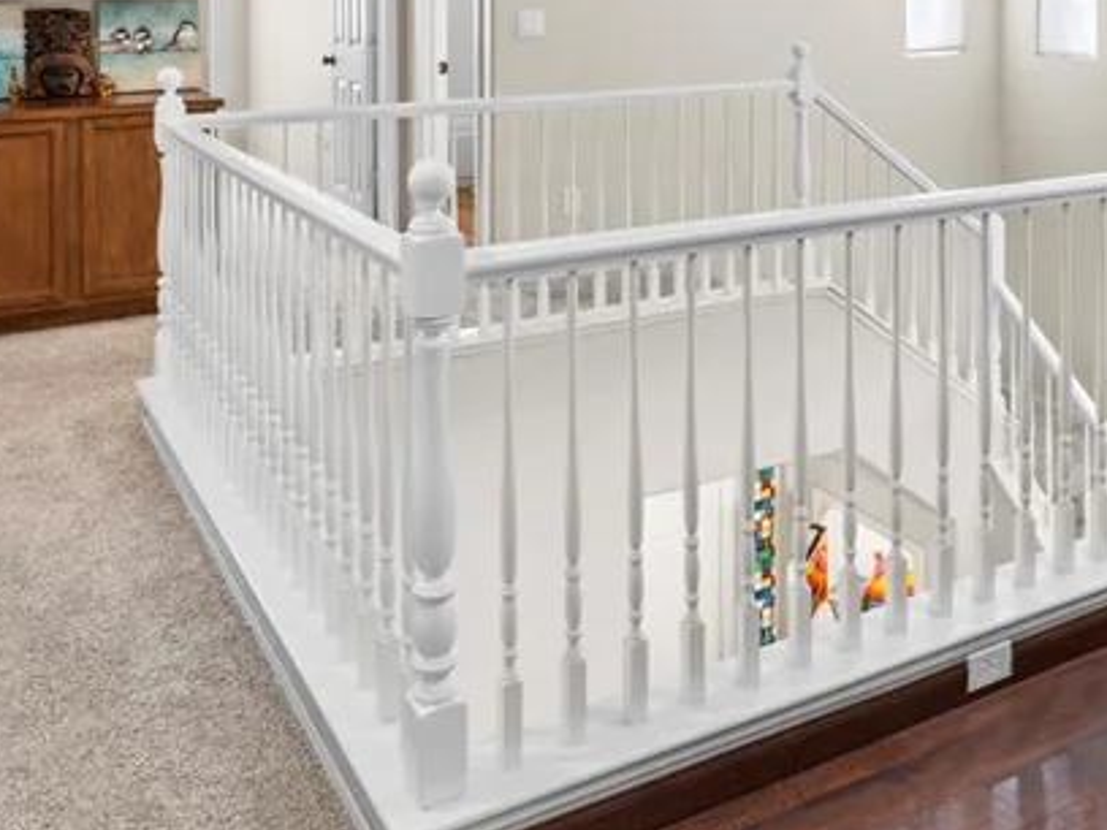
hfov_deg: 44.9
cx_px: 762
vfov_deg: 32.1
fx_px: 1311
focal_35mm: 41
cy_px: -18
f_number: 8
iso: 400
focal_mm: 17
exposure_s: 1/2.5
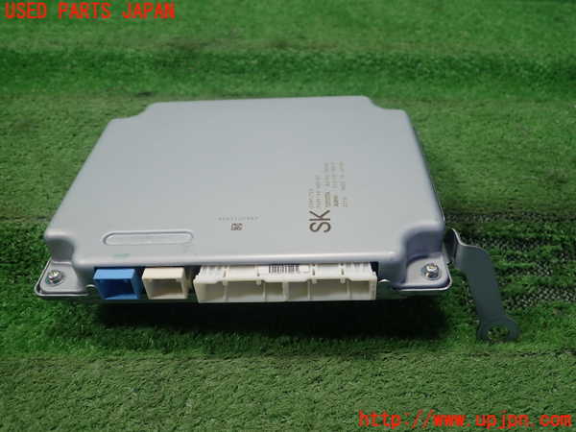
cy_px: 216
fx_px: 499
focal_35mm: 30
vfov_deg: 46.8
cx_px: 288
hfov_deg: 60.0
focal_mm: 5.5
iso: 160
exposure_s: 1/125
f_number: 2.3
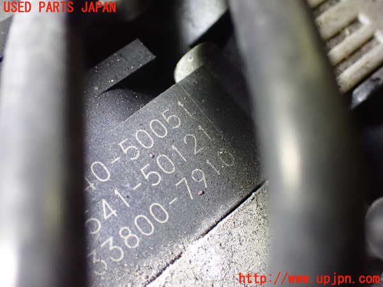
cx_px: 192
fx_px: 487
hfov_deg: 42.9
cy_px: 144
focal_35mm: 44
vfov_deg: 32.9
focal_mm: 7.84
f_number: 2.9
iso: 1600
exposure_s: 1/40
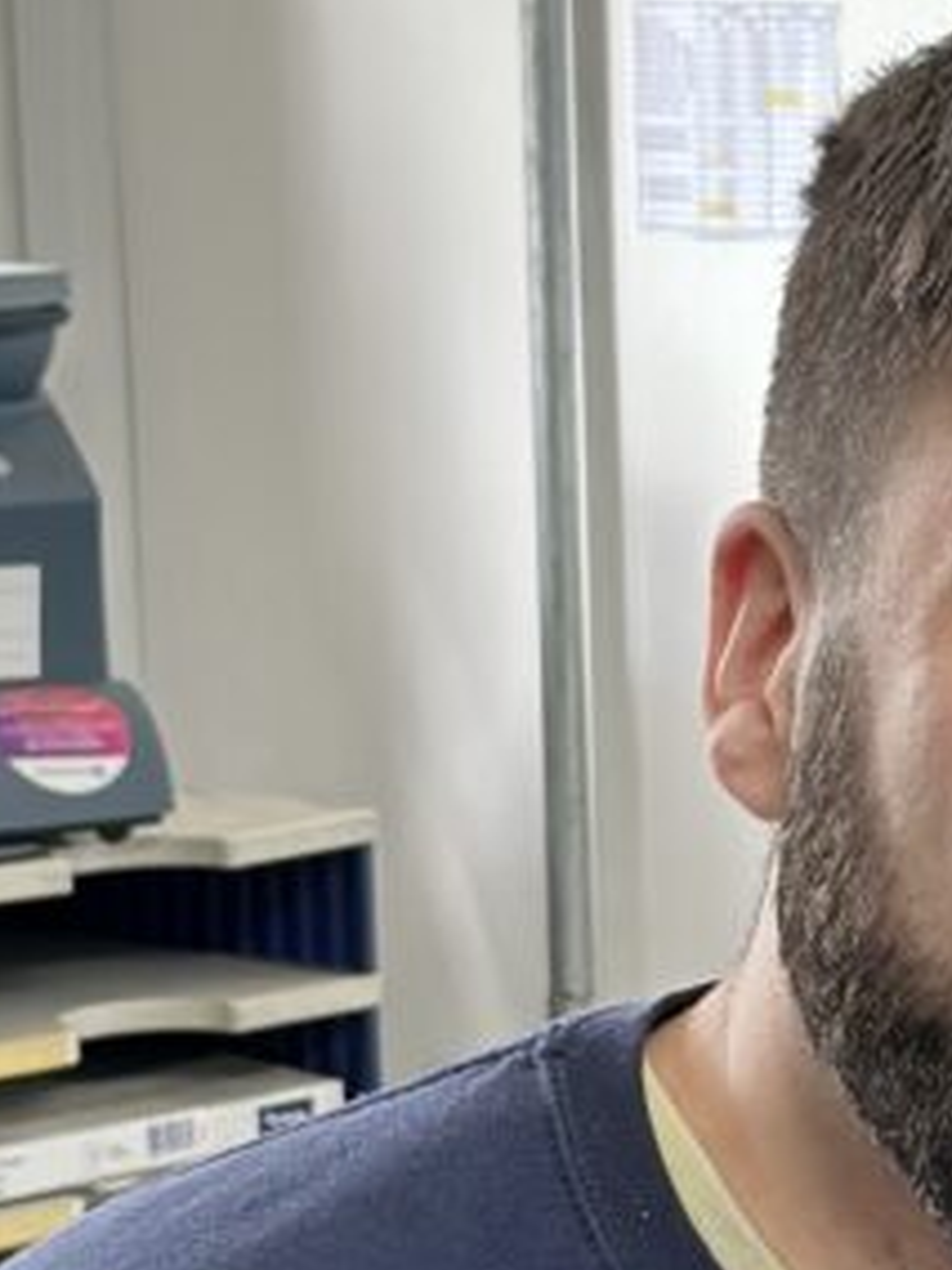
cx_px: 836
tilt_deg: -9.3
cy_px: 1069
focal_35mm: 173
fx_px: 6344
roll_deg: +2.0
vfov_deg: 11.4
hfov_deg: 8.6
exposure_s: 1/50
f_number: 1.78
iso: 100
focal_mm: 6.86
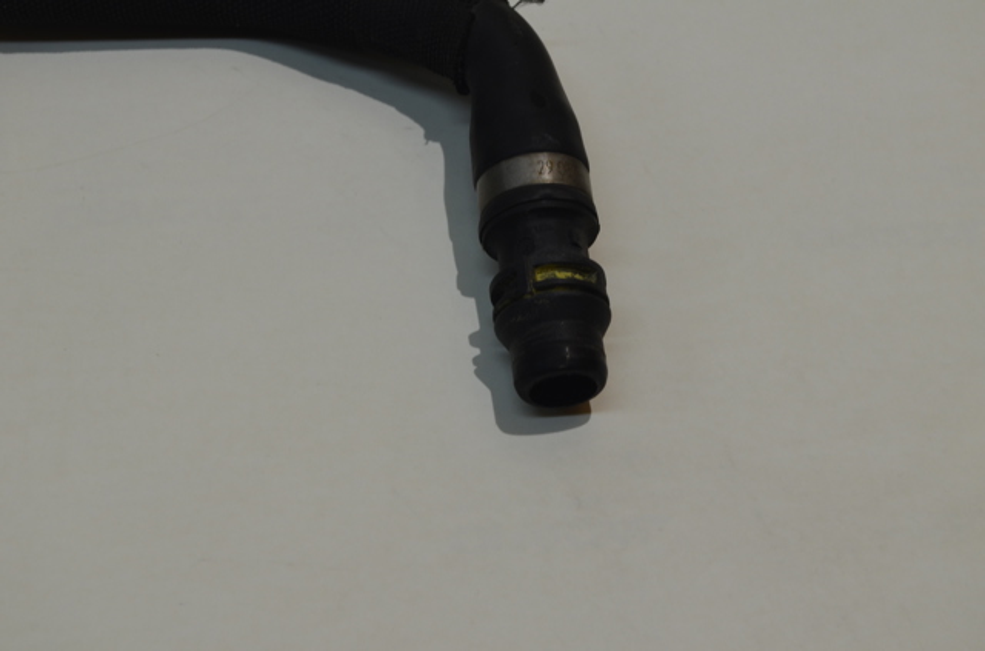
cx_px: 492
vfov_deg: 16.5
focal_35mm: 82
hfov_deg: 24.7
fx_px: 2251
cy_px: 326
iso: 400
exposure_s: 1/50
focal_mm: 55
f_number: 10
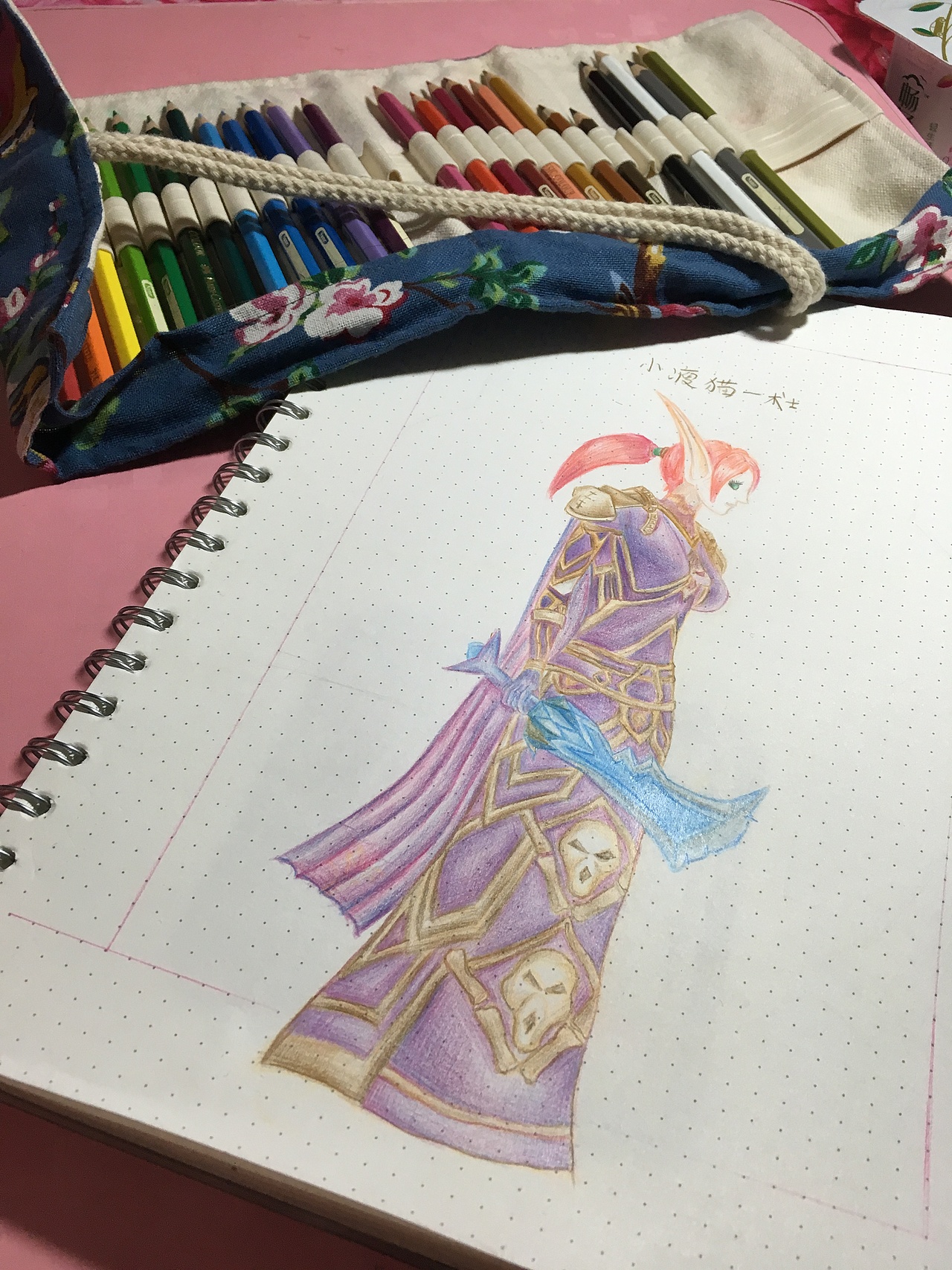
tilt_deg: -51.5
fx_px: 1064
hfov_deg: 48.2
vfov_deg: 61.7
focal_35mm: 29
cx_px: 476
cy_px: 635
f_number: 2.2
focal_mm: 4.15
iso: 40
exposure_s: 1/33
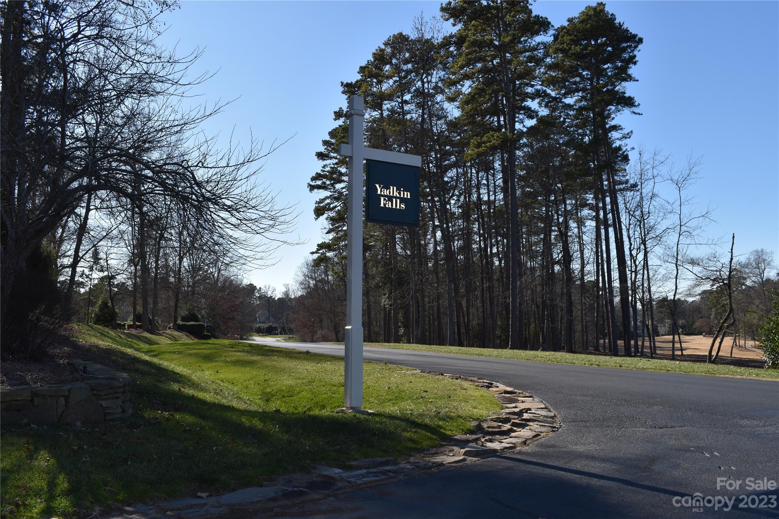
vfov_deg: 40.0
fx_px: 714
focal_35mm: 33
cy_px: 260
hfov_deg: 57.2
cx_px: 390
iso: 100
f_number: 10
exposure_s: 1/200
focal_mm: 22
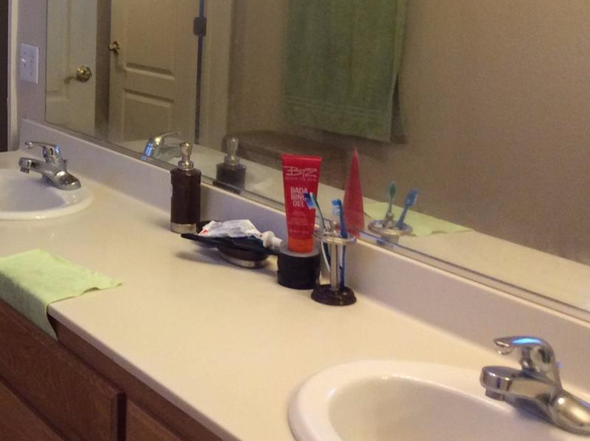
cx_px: 69
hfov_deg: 30.9
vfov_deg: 23.7
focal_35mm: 60
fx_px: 1021
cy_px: 45
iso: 160
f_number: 2.4
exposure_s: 1/24
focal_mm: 3.3
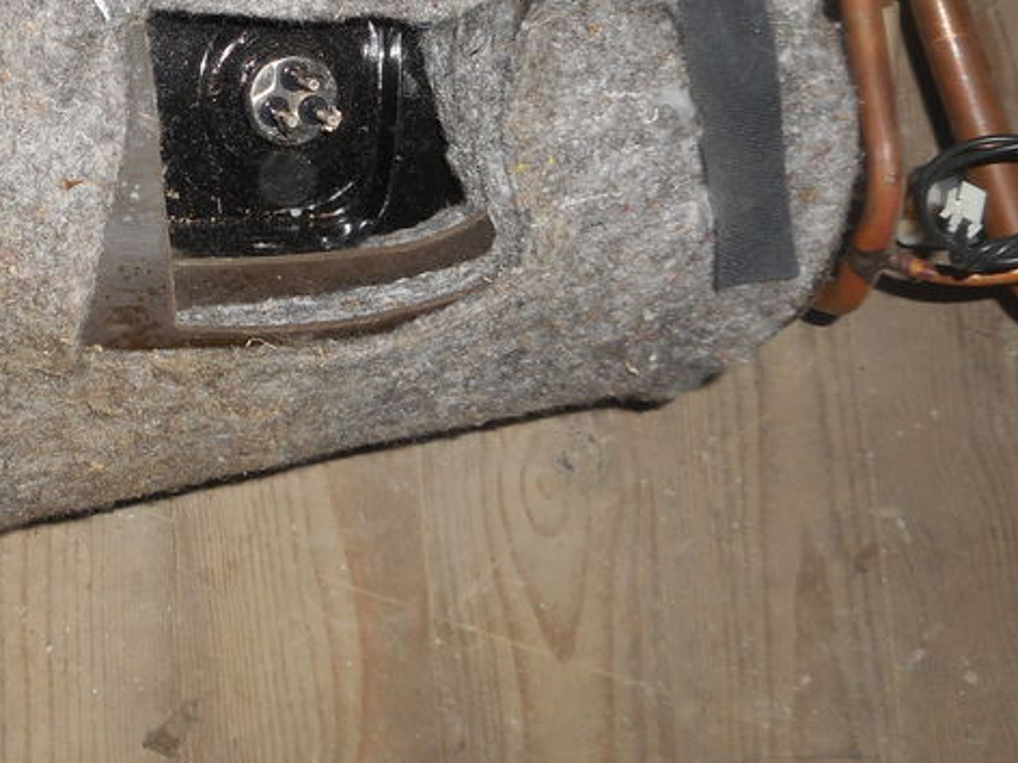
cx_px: 218
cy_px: 32
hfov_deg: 35.1
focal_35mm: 53
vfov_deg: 26.3
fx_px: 1559
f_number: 3.7
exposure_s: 1/25
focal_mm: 4.5
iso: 80
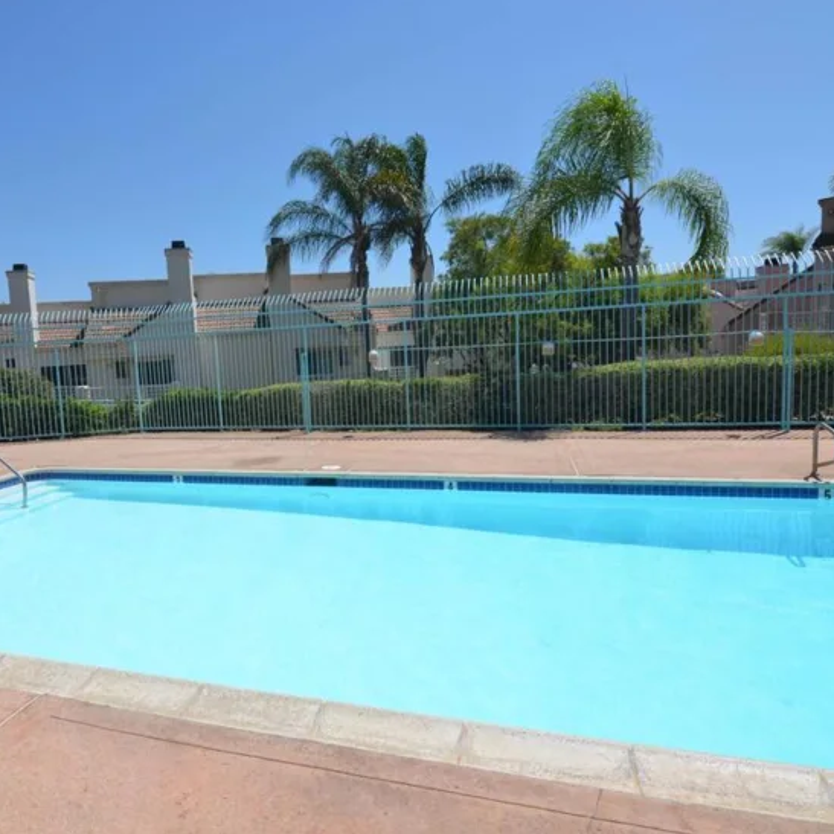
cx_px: 302
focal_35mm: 22
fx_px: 590
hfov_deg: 69.1
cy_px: 409
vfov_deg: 70.5
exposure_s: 1/320
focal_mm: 11
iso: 100
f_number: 9
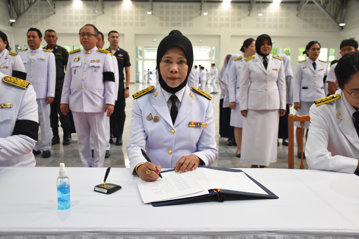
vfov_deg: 38.4
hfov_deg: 55.1
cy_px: 120
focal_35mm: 34
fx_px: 344
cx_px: 180
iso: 800
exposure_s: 1/125
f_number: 4
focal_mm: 23
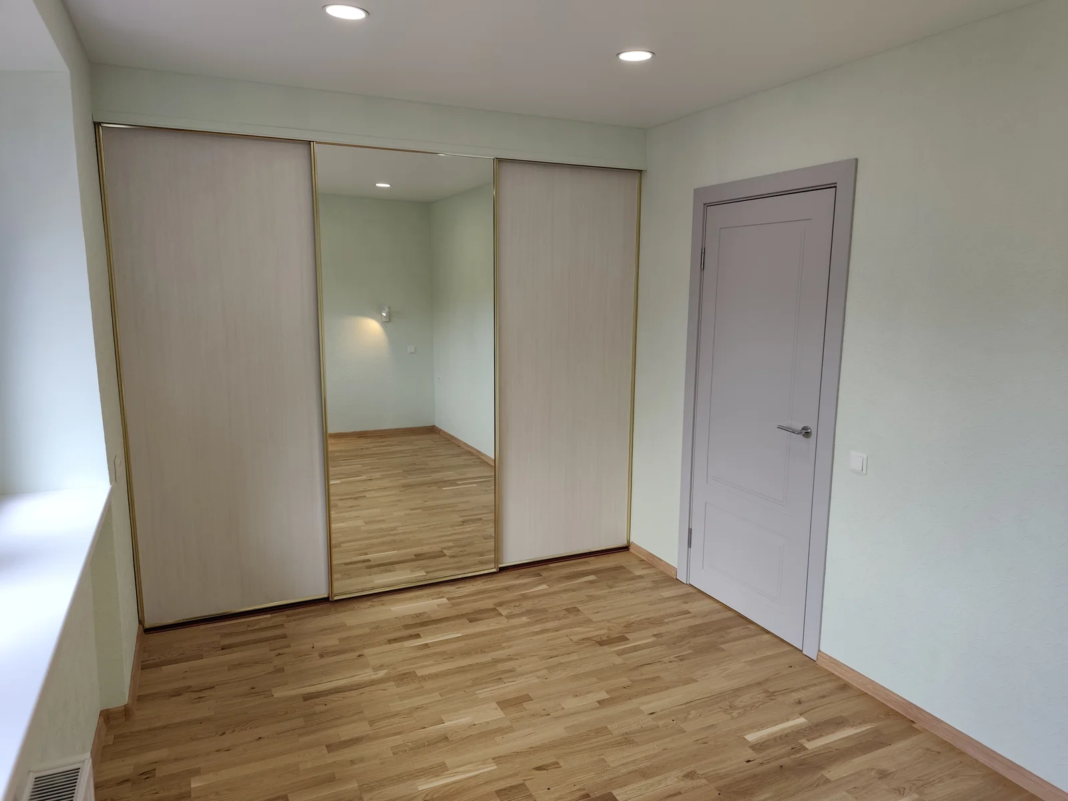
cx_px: 534
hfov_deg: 73.9
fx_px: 710
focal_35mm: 23
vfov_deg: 58.9
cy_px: 400
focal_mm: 6.19
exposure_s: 1/100
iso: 100
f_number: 1.65
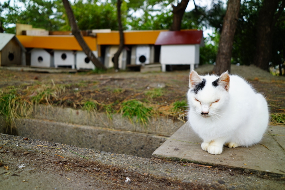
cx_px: 142
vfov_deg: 43.6
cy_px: 95
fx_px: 237
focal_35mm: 30
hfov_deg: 61.9
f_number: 2.8
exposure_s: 1/125
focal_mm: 20
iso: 100
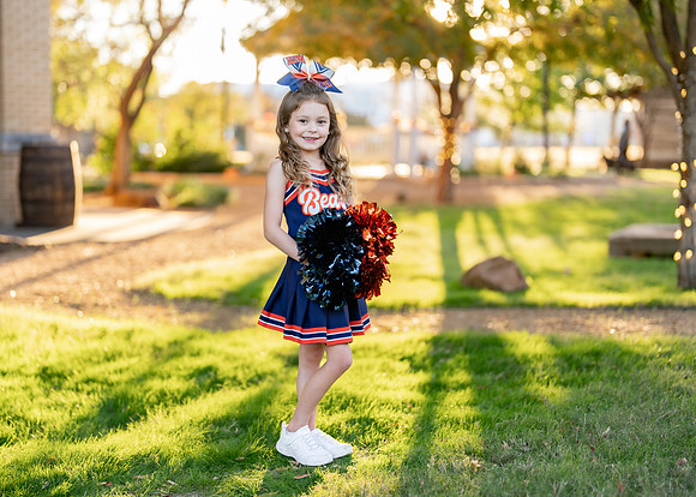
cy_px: 241
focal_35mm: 60
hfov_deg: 32.7
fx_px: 1184
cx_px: 319
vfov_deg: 23.7
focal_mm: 50
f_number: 1.2
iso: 100
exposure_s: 1/400
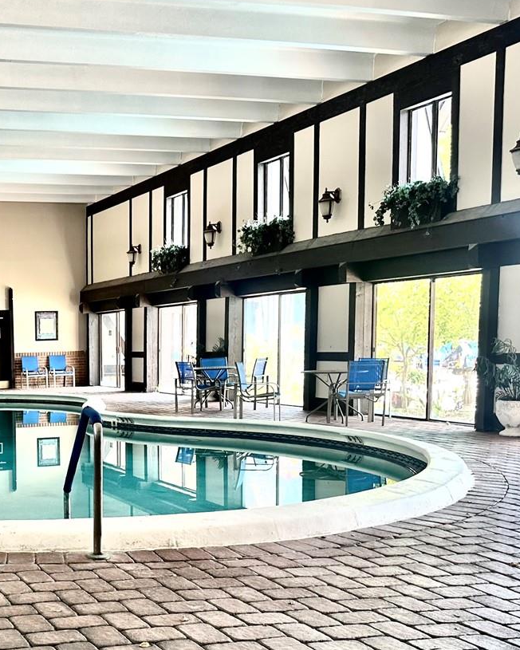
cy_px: 429
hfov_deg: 30.1
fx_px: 885
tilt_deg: -4.9
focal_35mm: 46
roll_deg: +0.7
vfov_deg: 39.9
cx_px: -21
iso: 80
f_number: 1.78
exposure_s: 1/121
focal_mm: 6.86
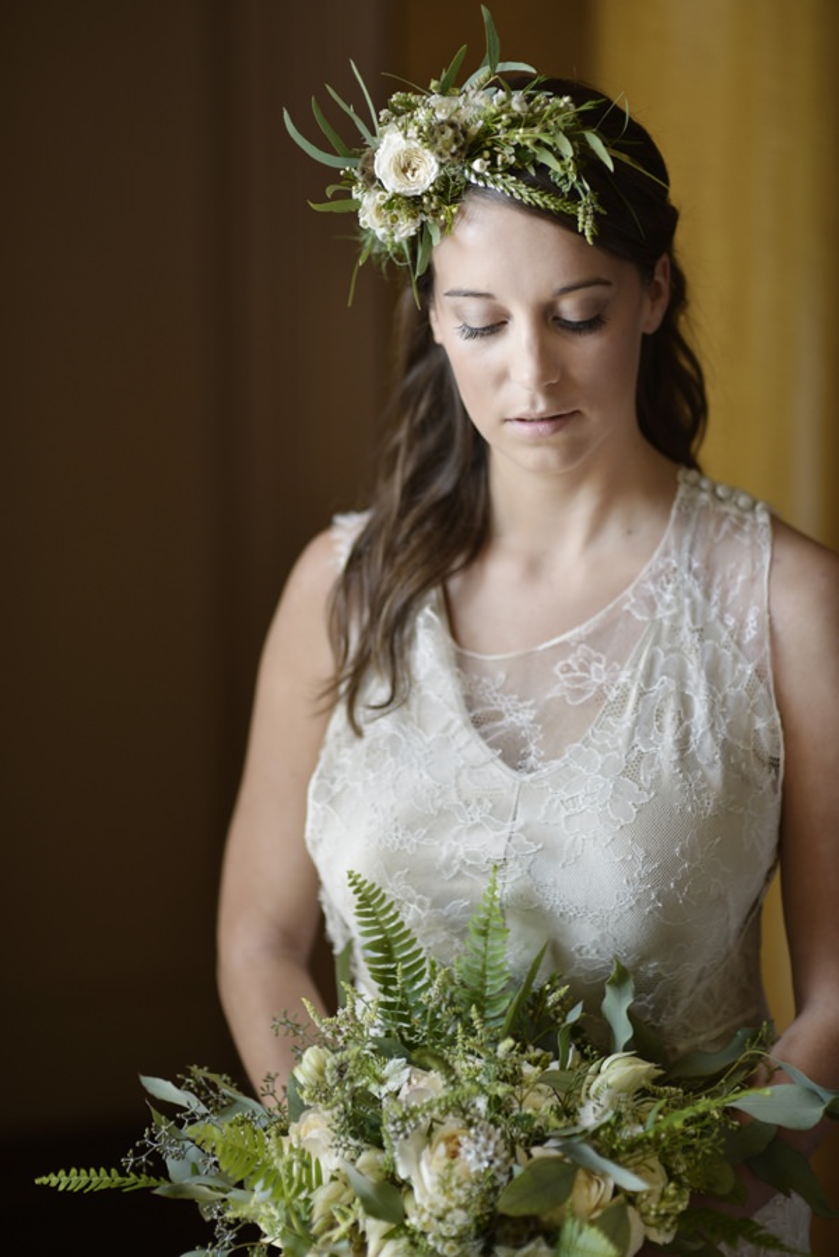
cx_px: 420
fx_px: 2969
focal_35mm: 85
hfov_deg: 16.1
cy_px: 628
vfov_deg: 23.9
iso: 320
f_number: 1.6
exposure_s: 1/640
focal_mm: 85
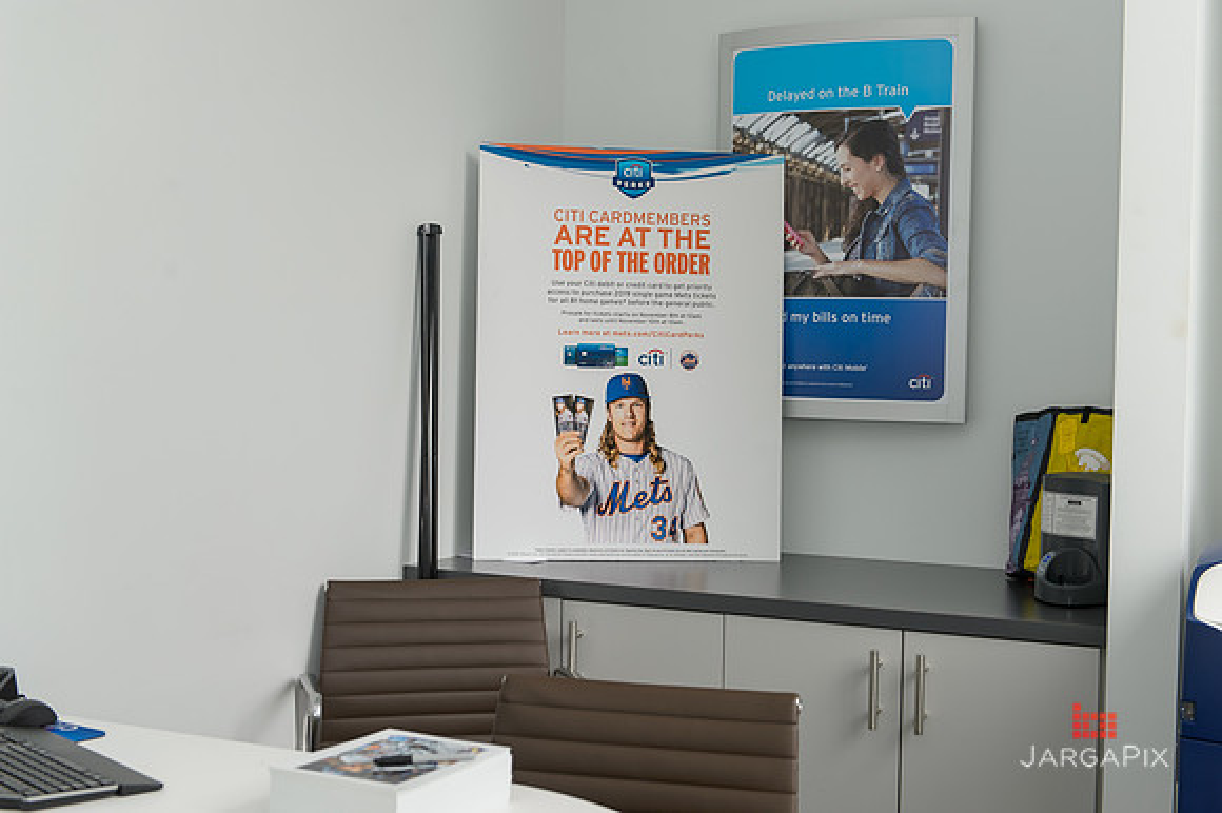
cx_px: 611
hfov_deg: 41.1
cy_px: 406
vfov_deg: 28.0
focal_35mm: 48
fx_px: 1628
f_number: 4.5
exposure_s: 1/160
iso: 640
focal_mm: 48
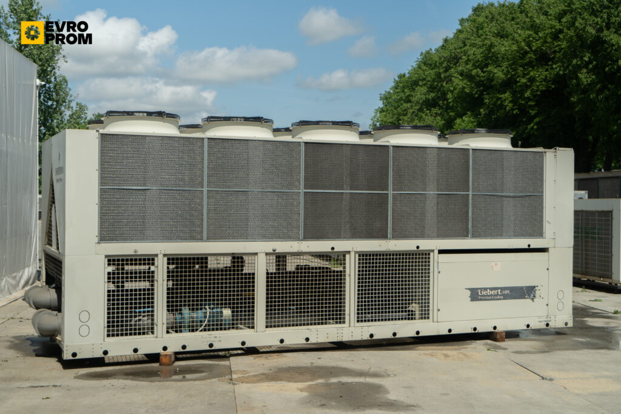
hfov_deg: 43.6
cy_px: 207
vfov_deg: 29.9
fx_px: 776
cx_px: 310
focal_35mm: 45
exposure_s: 1/50
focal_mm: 45
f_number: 5
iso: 100
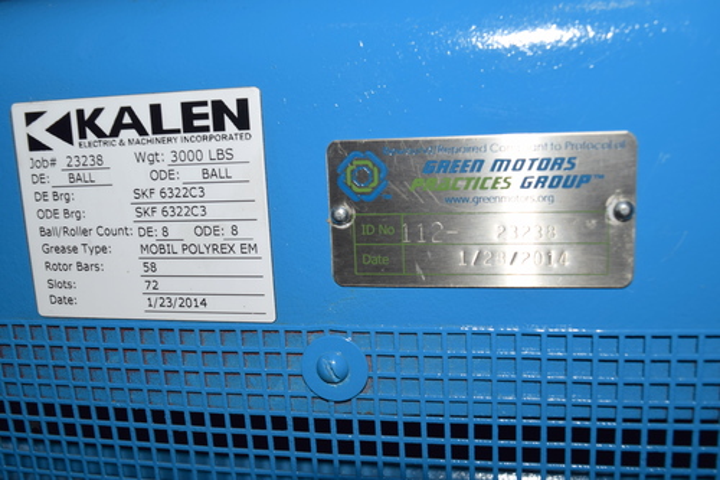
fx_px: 720
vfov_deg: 36.8
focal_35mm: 36
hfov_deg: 53.1
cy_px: 240
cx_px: 360
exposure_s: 1/60
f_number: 8
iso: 100
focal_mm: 24
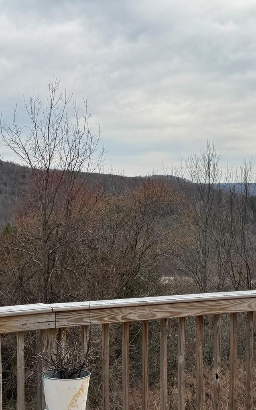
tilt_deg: -3.8
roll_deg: +0.4
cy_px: 250
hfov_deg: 25.1
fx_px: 570
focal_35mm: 51
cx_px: 71
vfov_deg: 39.4
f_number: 1.78
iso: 80
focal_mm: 6.76
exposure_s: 1/4310
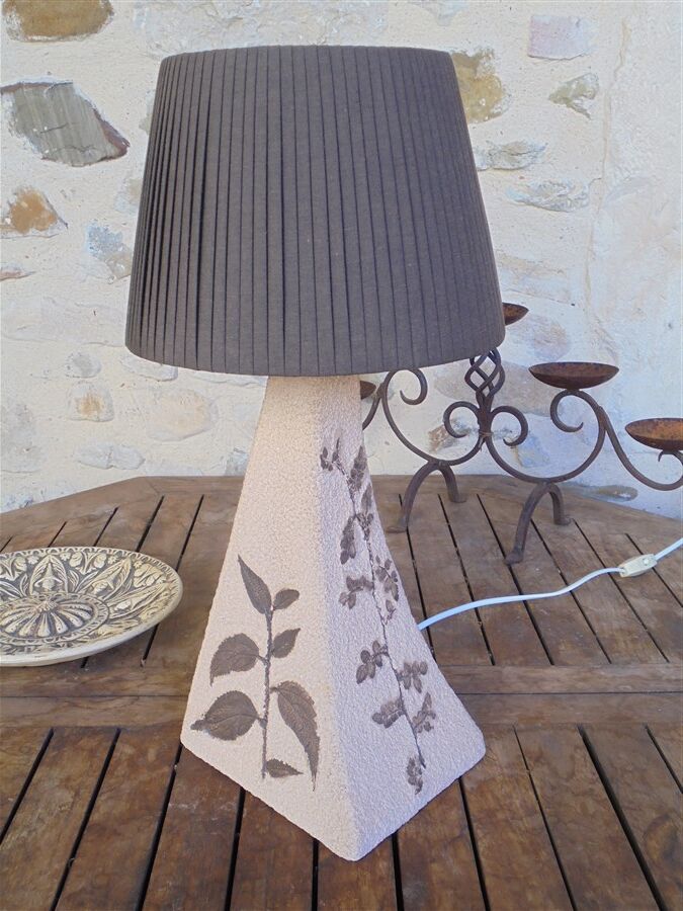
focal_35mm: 38
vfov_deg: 49.0
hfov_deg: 37.7
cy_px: 456
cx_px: 342
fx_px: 1000
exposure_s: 1/30
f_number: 4.2
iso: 100
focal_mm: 6.9
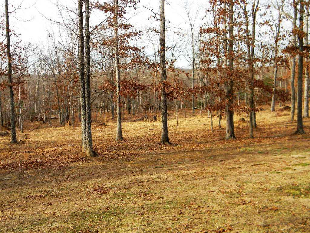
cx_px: 155
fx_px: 367
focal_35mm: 41
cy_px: 116
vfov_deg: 35.1
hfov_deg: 45.8
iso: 80
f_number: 3.8
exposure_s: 1/285
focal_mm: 7.3
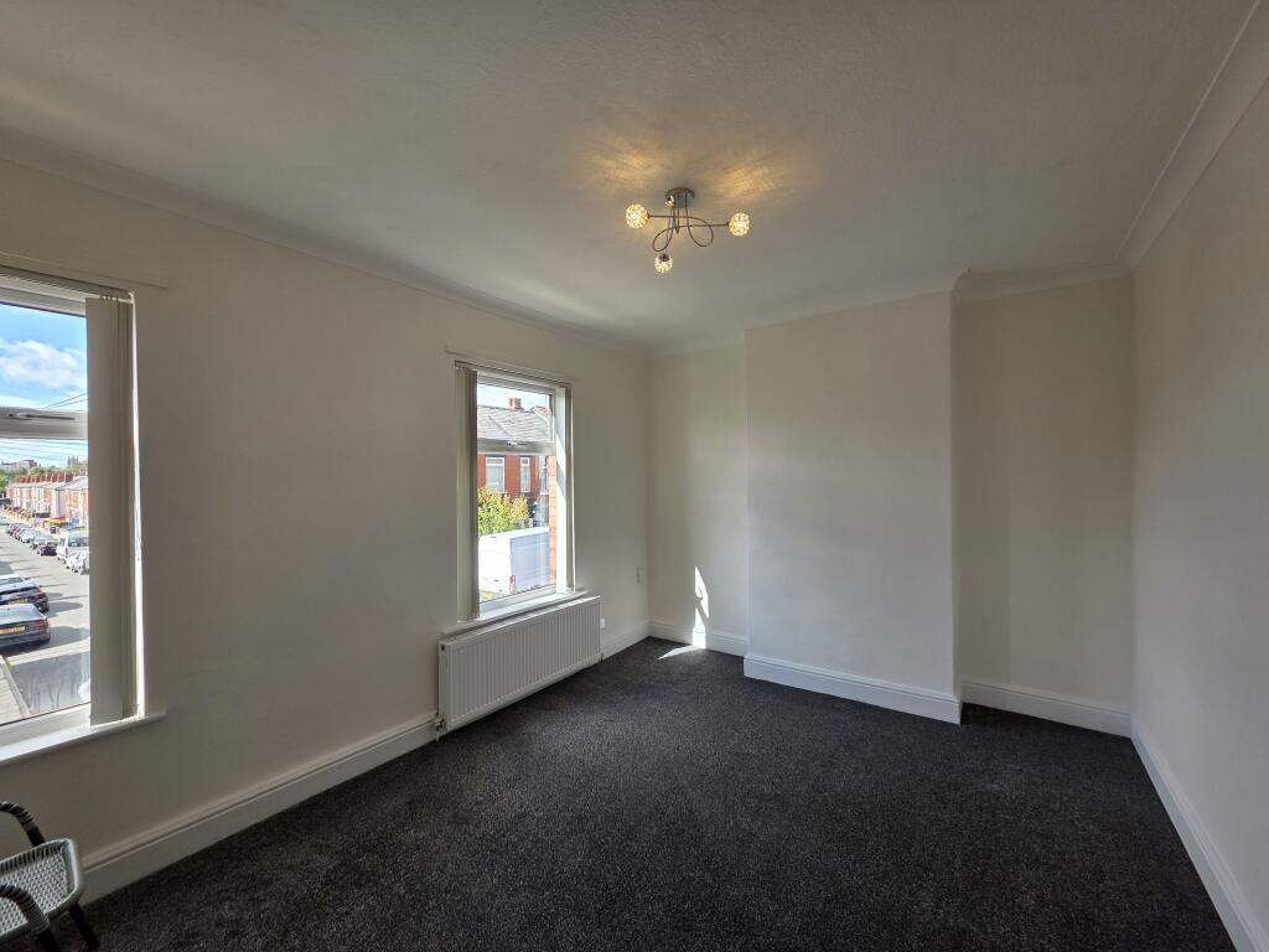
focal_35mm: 13
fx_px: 477
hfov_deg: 106.2
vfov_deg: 89.9
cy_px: 476
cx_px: 634
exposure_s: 1/267
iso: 40
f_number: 1.9
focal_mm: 2.2
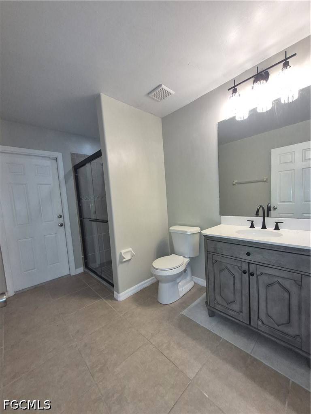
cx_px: 156
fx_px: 156
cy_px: 207
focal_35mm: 13
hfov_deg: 89.9
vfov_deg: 106.2
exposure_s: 1/60
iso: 125
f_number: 2.2
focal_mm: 1.74
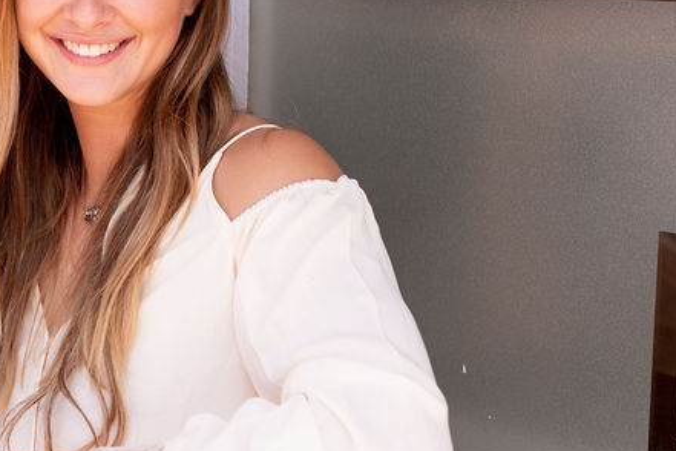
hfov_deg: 21.6
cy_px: 144
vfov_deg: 14.7
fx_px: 1746
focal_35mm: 93
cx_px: 136
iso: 500
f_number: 2.8
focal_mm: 35
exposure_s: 1/4000
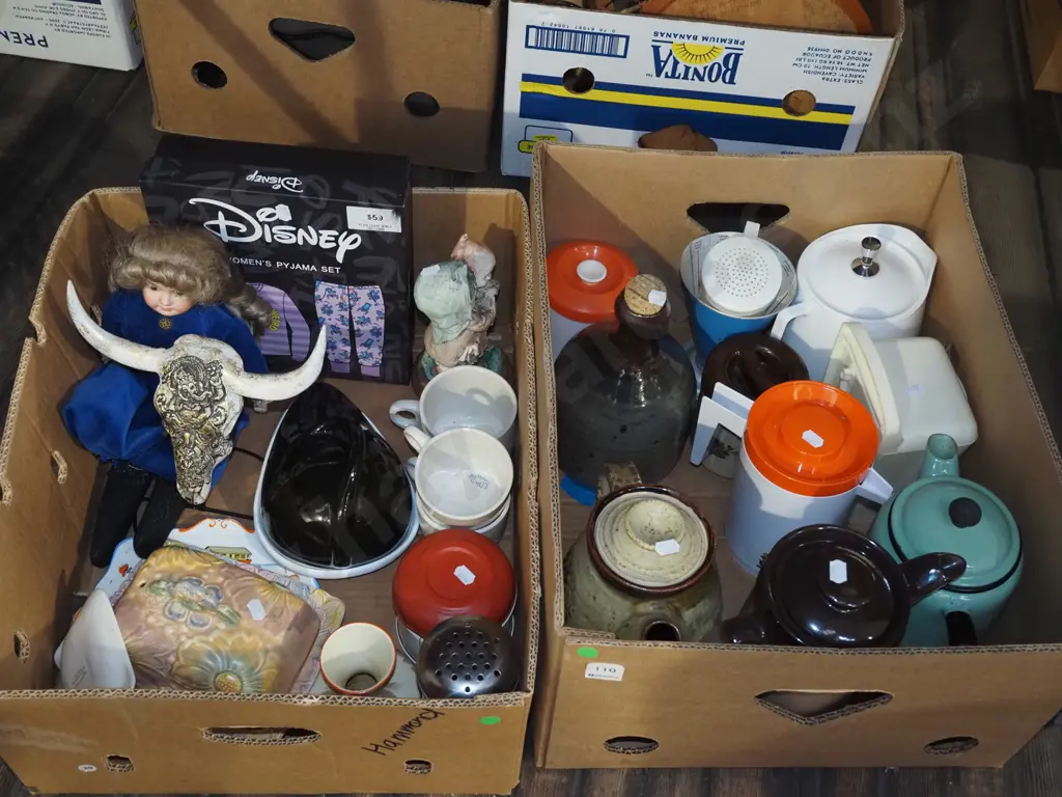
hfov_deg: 49.0
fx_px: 1166
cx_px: 531
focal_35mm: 38
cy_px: 398
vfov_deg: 37.7
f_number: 5
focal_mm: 19
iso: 2500
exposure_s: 1/60
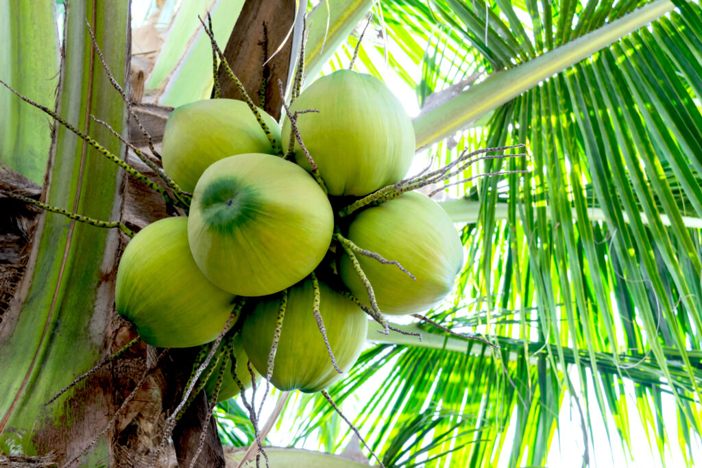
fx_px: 878
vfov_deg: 29.9
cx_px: 351
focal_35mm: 45
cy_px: 234
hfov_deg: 43.6
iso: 200
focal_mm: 30
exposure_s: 1/100
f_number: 8
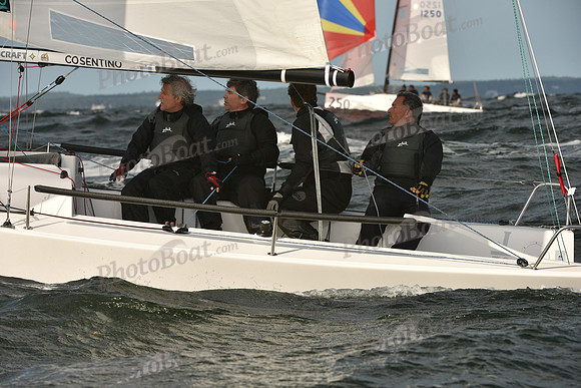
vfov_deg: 6.9
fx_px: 3228
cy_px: 194
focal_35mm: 200
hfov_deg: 10.3
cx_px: 290
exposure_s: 1/1250
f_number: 9
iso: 320
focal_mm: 200
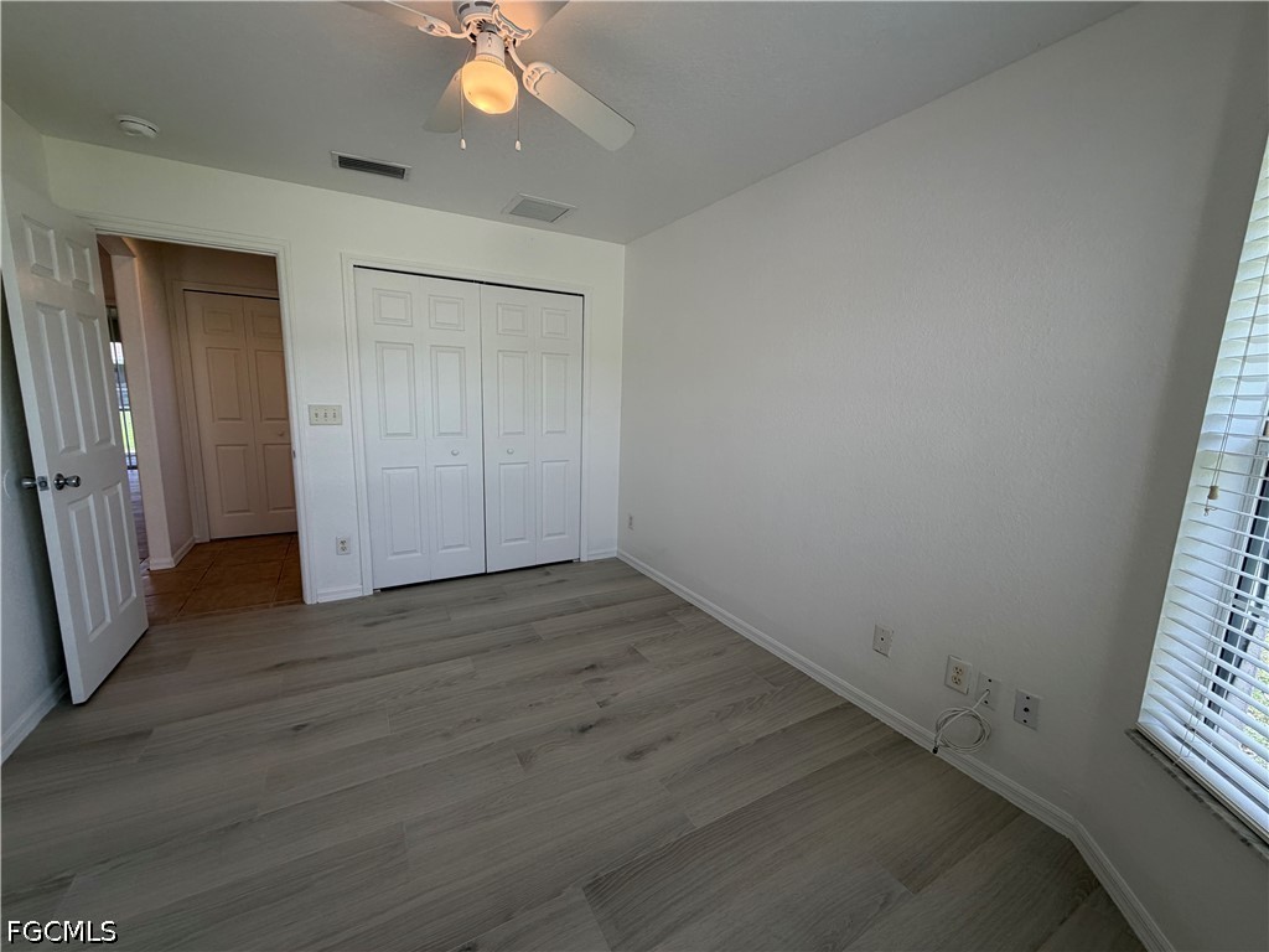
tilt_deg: -9.2
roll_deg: -1.5
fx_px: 513
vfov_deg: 85.7
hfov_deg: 102.1
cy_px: 476
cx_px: 634
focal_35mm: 14
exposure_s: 1/120
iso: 64
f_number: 2.2
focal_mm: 2.22
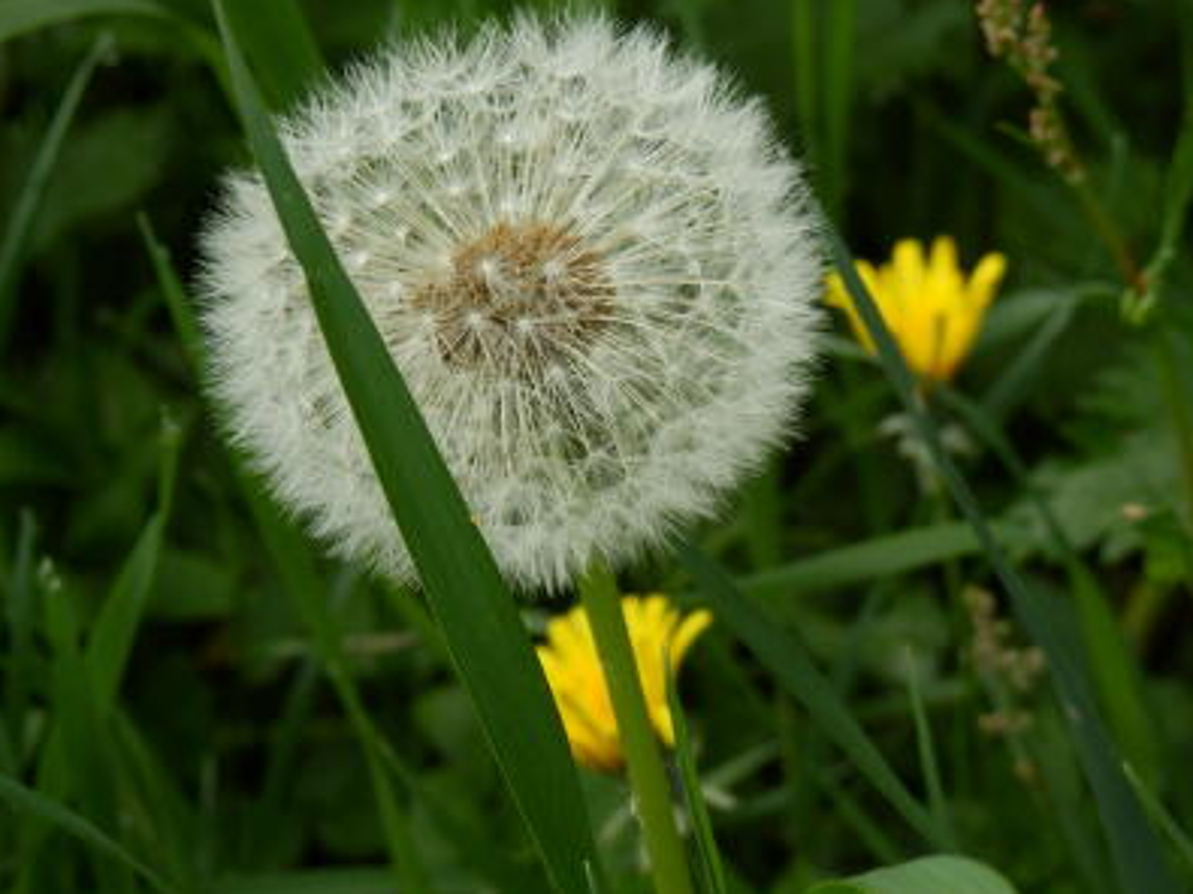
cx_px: 592
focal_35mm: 81
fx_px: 2791
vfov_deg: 18.2
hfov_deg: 24.1
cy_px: 447
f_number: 4.6
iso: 80
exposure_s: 1/125
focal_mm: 14.4
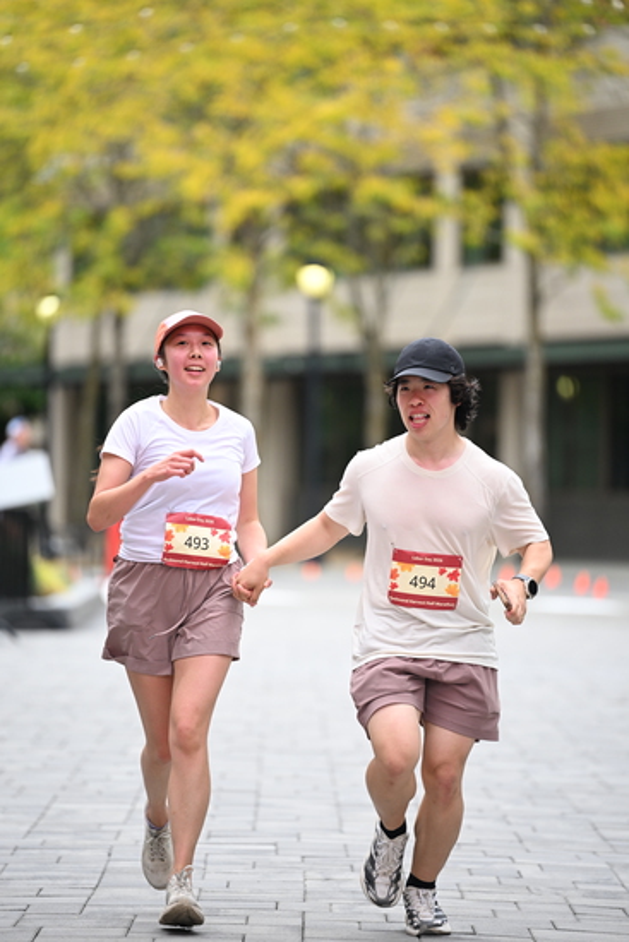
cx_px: 314
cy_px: 471
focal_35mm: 200
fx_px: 5238
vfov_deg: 10.3
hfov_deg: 6.9
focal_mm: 200
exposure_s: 1/1600
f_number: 2.8
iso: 640
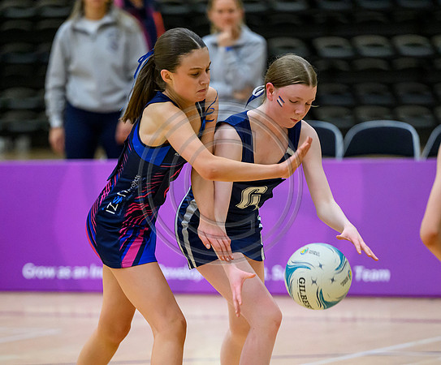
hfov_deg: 6.7
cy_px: 244
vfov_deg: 5.6
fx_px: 3768
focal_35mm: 285
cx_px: 220
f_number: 2.8
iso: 6400
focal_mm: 185
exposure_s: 1/1000
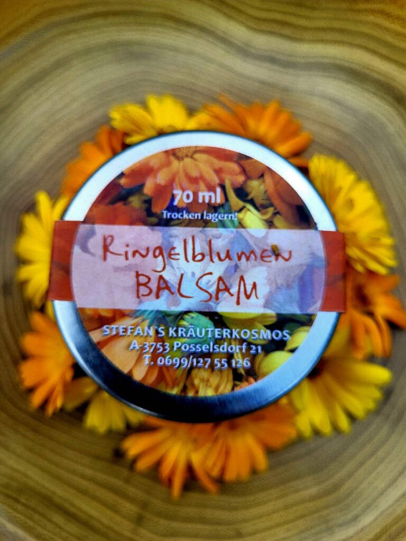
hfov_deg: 53.1
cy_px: 270
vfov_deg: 67.3
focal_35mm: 26
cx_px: 203
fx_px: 407
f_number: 1.8
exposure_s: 1/500
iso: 40
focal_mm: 5.4
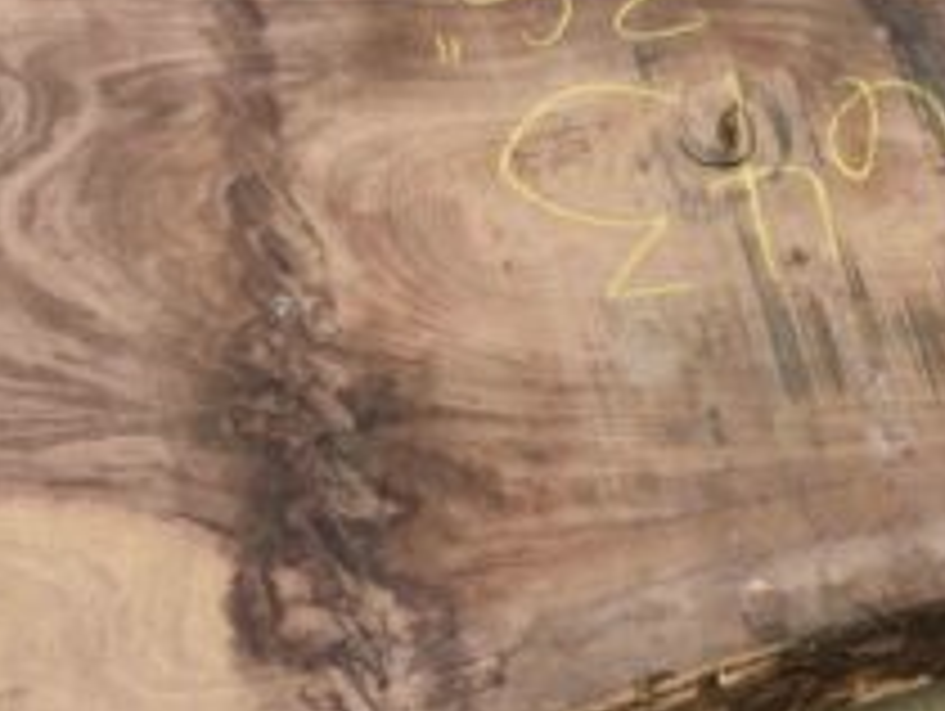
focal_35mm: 64
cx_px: 378
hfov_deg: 30.2
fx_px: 1749
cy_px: 322
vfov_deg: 23.0
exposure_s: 1/125
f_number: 5.6
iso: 400
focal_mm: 35
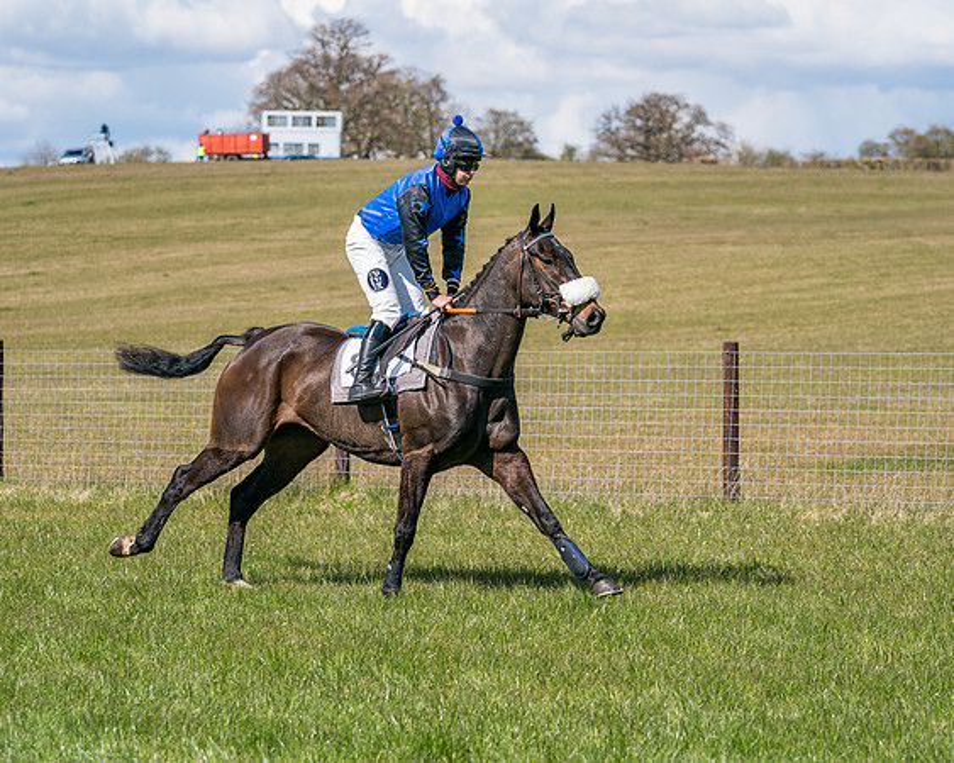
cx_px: 459
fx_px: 3955
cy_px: 354
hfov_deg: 13.8
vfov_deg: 11.0
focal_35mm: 140
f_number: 4
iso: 200
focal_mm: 103
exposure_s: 1/2000
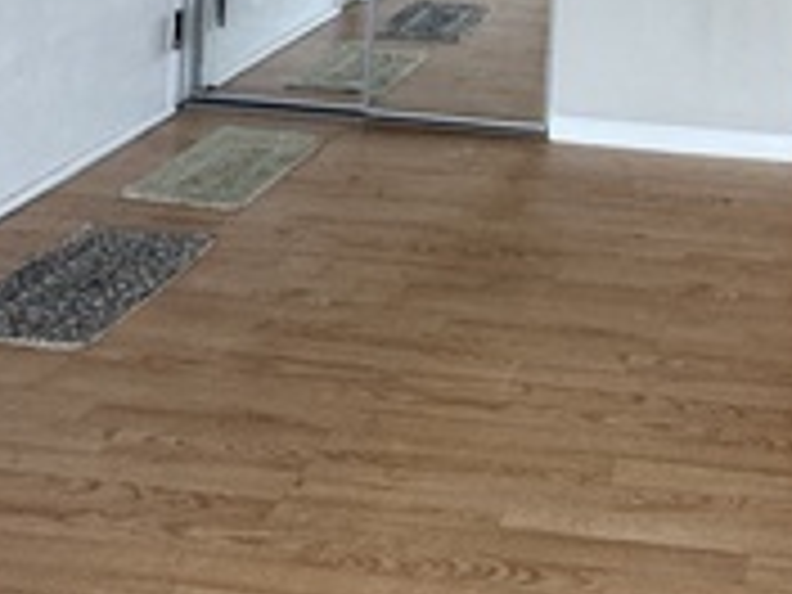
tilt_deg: -1.1
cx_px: 803
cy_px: -315
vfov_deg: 22.3
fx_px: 1213
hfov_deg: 33.0
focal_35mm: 53
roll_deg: -3.3
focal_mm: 2.22
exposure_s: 1/120
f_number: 2.2
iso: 200
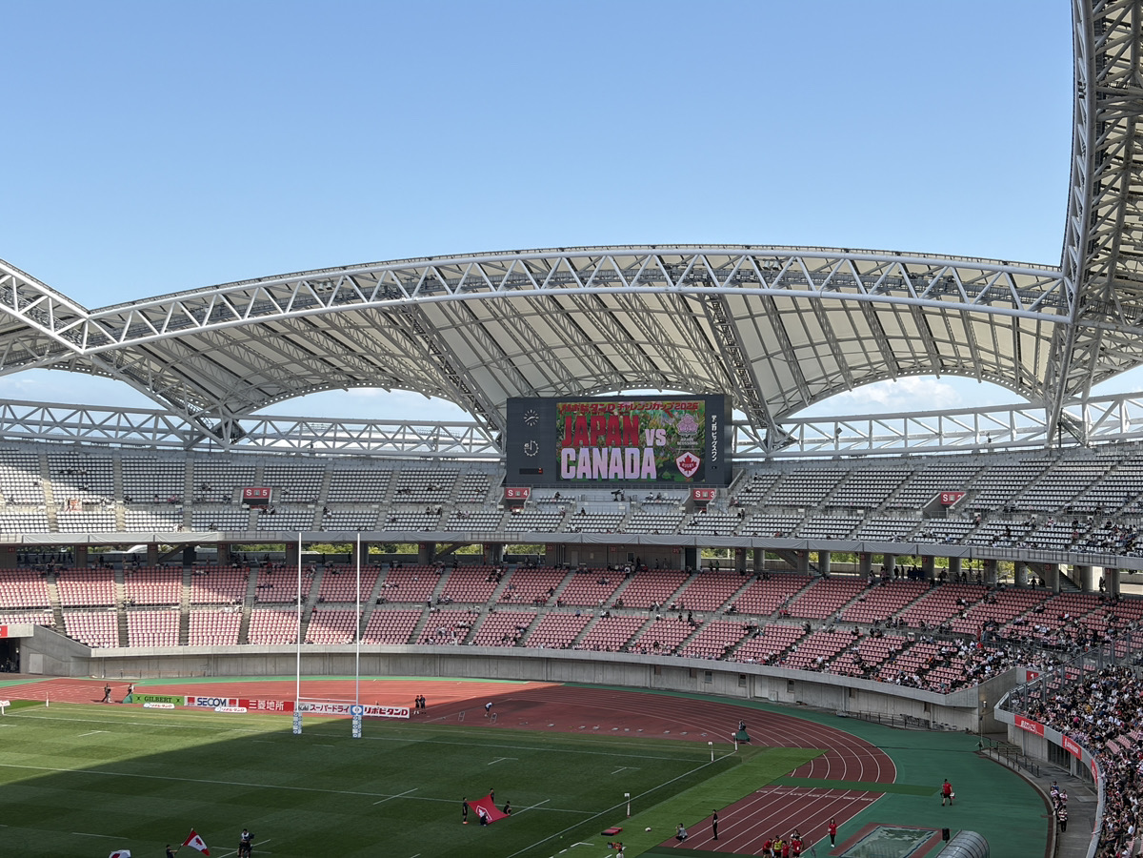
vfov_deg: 28.0
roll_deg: +0.4
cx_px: 572
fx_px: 1717
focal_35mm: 52
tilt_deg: +2.6
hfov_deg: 36.8
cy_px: 429
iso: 50
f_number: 1.6
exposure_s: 1/724
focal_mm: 5.96
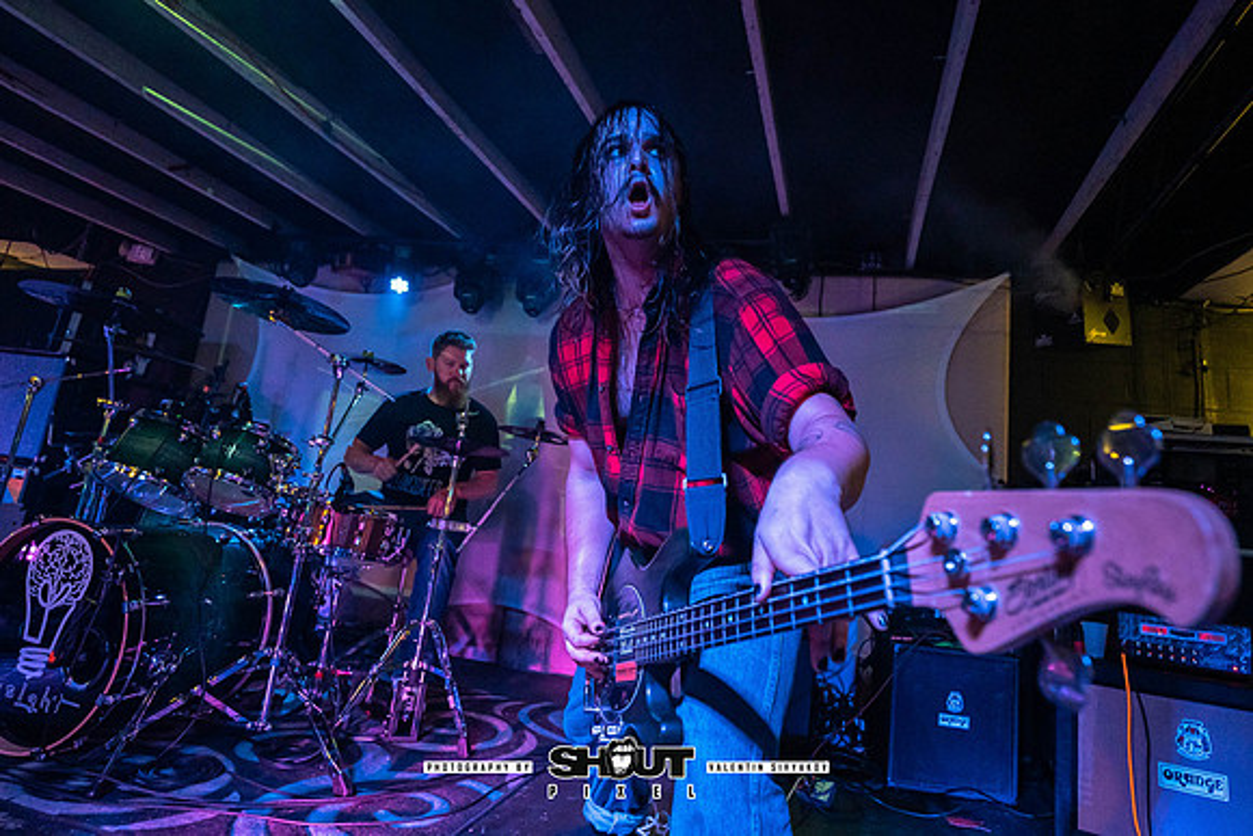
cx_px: 707
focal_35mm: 19
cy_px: 371
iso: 3200
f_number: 2.8
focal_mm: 14
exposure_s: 1/250
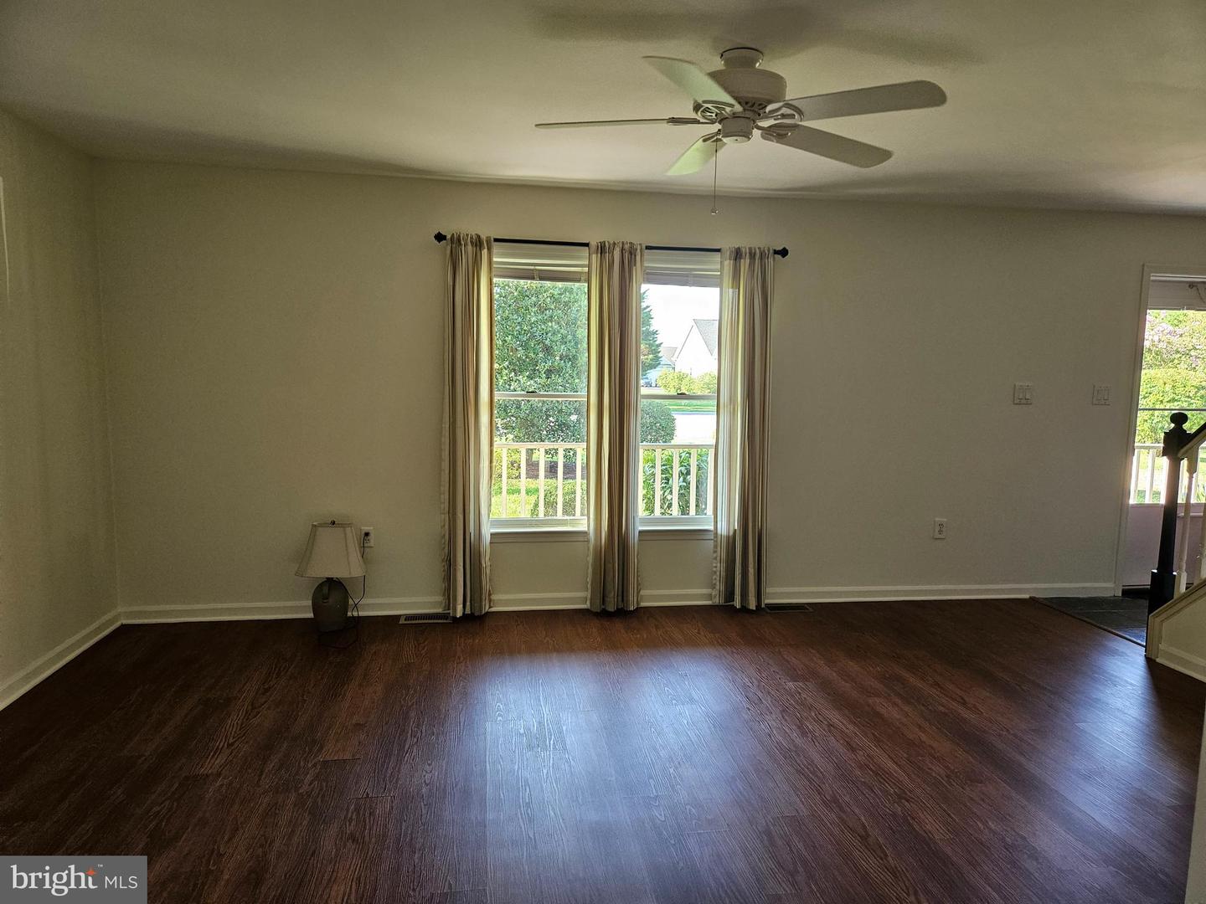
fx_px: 801
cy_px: 452
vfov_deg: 58.9
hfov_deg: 73.9
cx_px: 603
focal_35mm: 23
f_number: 1.8
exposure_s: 1/170
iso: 320
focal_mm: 5.4
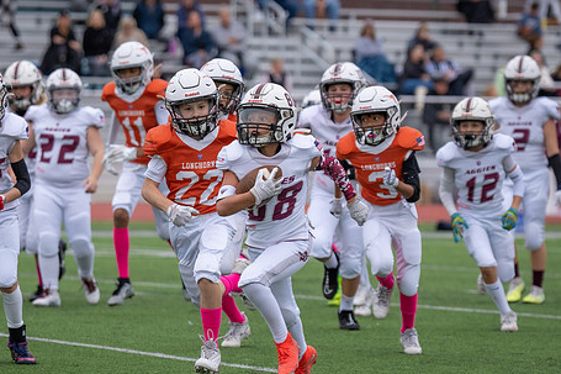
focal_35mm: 303
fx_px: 4720
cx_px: 279
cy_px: 255
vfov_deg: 4.5
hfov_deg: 6.8
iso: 640
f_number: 2.8
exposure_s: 1/1250
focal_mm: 140
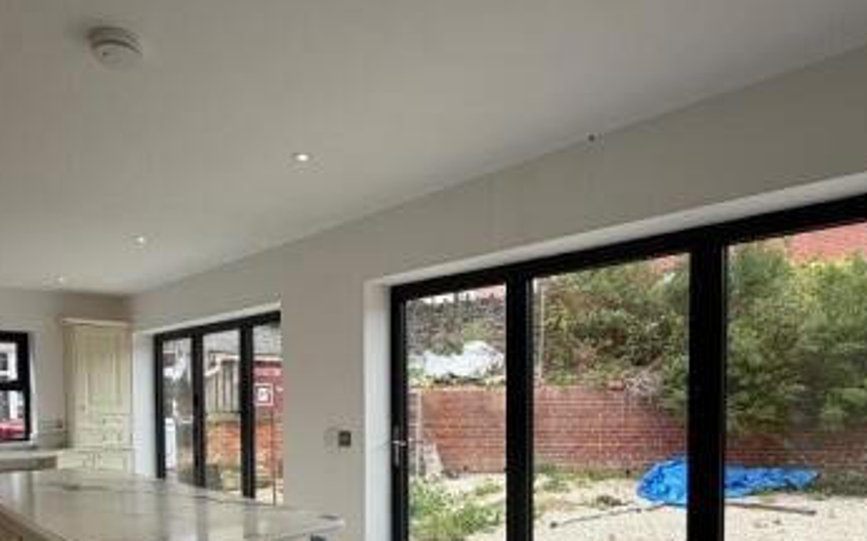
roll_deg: +0.9
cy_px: 420
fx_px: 591
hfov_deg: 71.9
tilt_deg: -1.9
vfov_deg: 47.0
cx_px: 352
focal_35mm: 25
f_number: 2.2
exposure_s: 1/136
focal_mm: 2.22
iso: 40
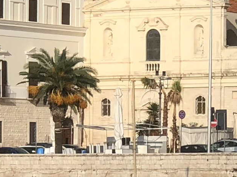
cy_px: 148
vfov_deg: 4.5
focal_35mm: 333
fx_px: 2279
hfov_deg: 5.9
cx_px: 184
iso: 16
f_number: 2.4
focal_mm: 6
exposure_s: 1/2558
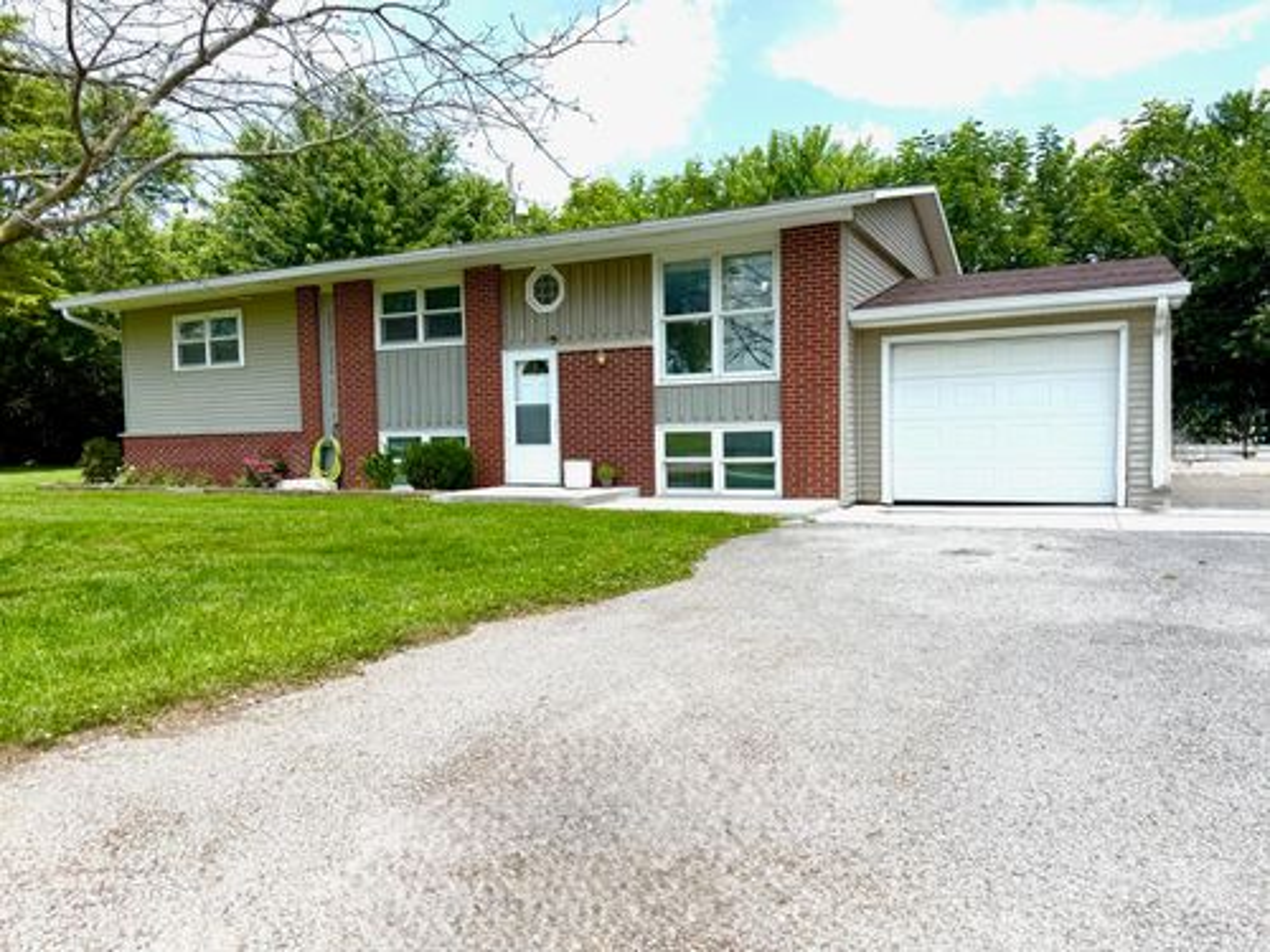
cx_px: 635
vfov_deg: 56.8
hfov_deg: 71.6
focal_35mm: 24
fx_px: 881
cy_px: 476
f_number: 1.78
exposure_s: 1/3584
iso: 80
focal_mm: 6.76
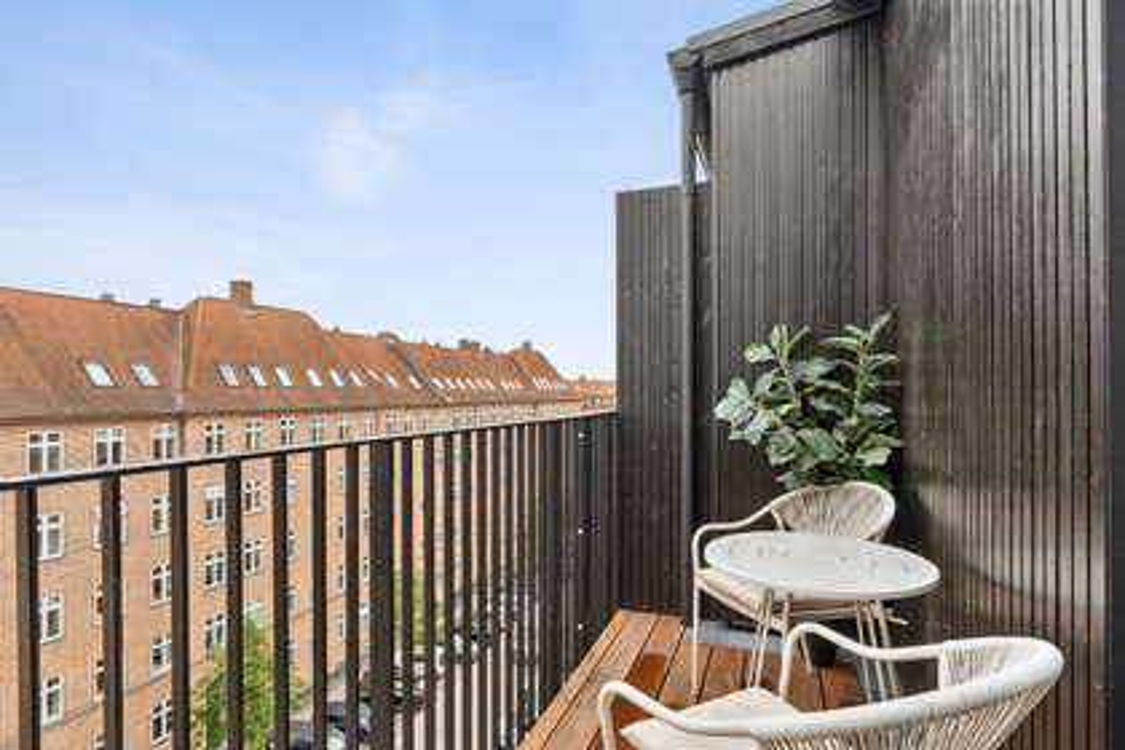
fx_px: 609
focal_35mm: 20
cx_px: 562
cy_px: 375
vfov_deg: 63.2
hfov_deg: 85.4
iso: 200
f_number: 8
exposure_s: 1/15
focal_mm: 13
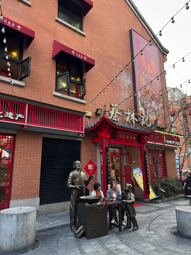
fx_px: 176
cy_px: 128
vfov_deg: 71.6
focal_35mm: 24
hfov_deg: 56.9
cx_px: 96
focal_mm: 6.76
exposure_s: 1/121
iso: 64
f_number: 1.78
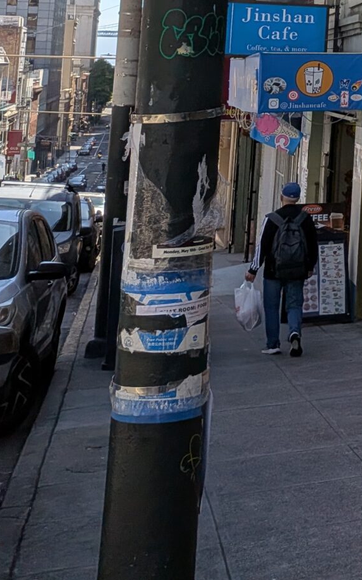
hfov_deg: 15.2
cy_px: -10
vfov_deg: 27.2
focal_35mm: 71
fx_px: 1121
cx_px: 704
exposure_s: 1/1142
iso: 31
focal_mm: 4.53
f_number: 1.7
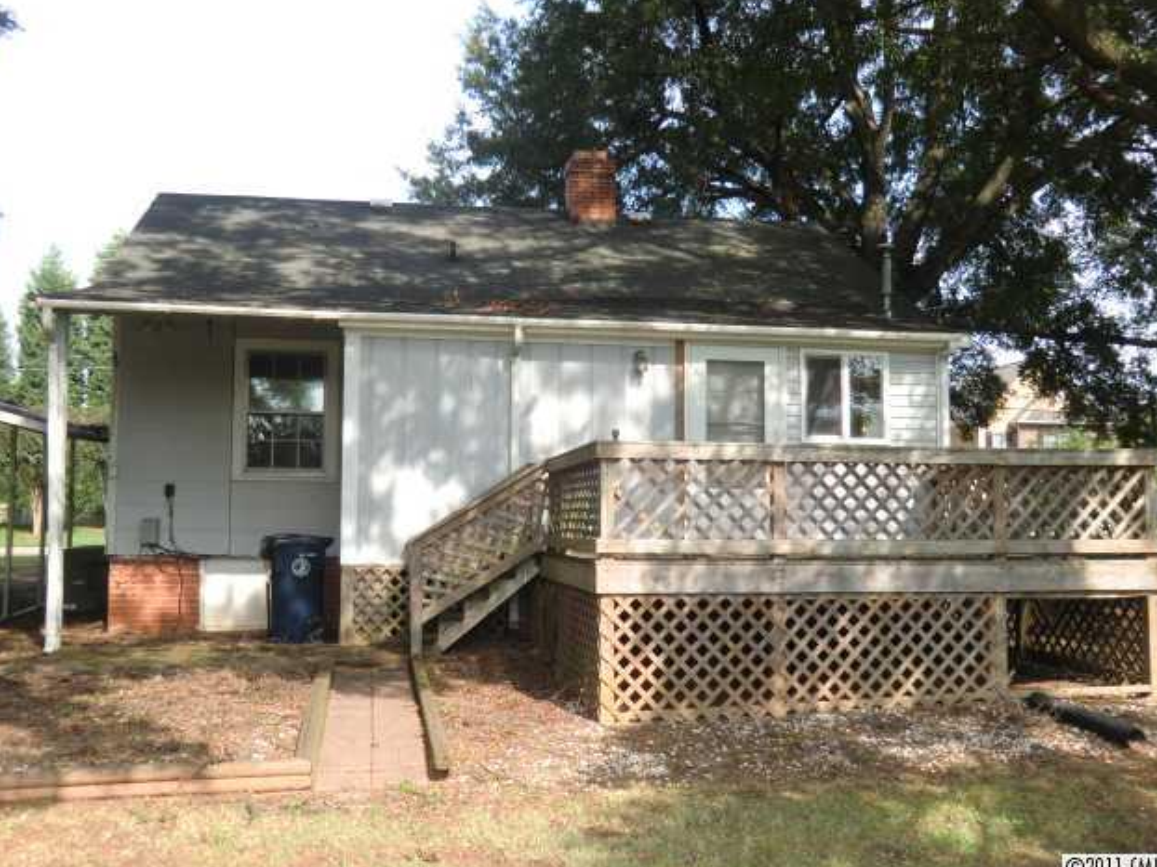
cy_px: 435
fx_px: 1169
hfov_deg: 52.6
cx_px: 578
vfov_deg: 40.7
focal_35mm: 35
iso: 64
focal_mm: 6.1
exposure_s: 1/160
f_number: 3.6
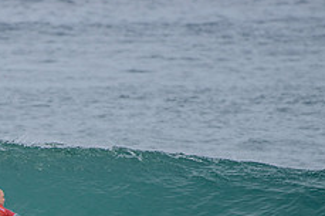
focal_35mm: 1269
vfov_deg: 1.1
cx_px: -27
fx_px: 11440
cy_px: 255
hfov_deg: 1.6
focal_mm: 500
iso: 320
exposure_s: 1/2000
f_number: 5.6
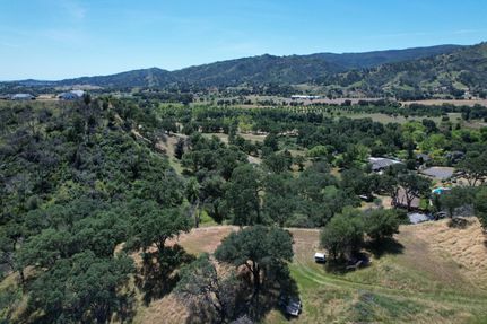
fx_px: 297
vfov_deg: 57.2
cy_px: 162
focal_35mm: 22
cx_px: 244
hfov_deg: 78.6
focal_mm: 8.38
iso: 200
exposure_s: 1/800
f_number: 2.8
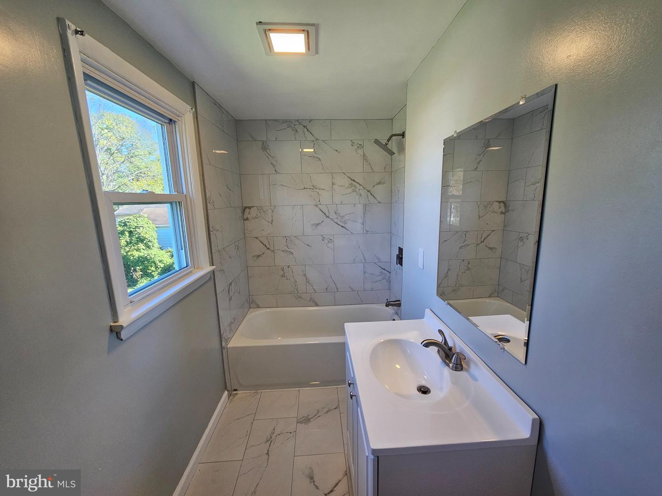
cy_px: 248
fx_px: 249
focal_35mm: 13
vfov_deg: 89.9
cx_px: 331
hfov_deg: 106.2
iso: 80
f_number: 2.2
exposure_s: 1/60
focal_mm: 2.2
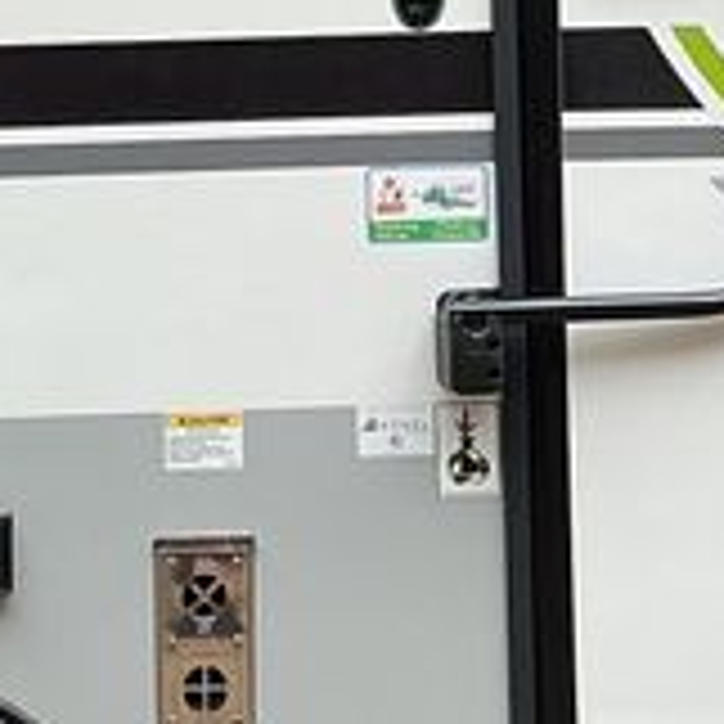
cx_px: 99
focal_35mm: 163
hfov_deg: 10.7
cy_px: -121
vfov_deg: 10.6
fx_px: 3857
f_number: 1.8
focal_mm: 3
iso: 25
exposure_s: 1/389
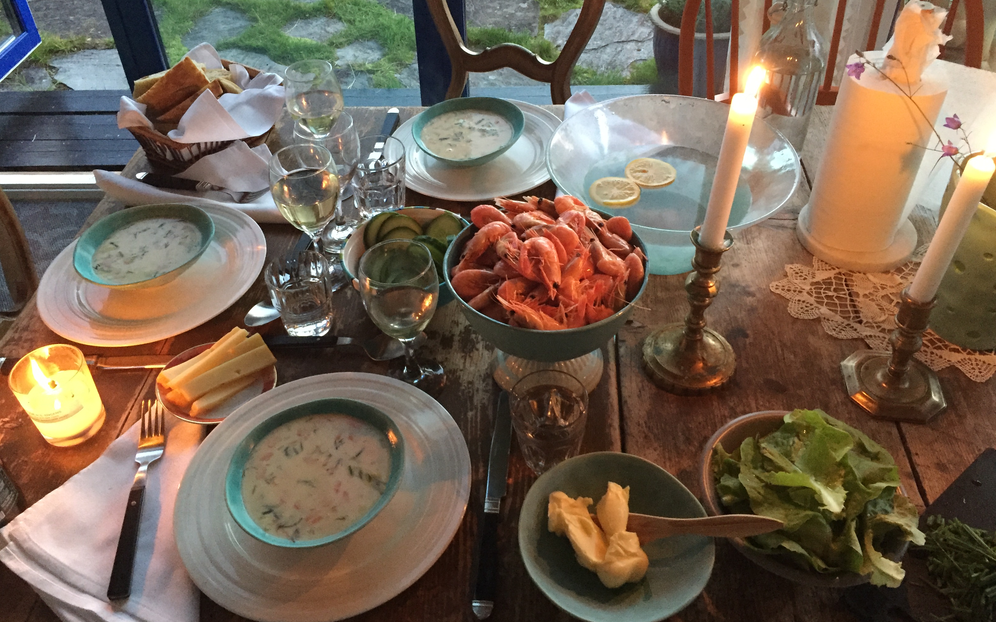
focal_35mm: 31
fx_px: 841
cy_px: 257
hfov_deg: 61.2
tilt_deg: -40.9
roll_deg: +2.3
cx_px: 494
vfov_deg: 40.5
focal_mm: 4.15
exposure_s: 1/17
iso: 320
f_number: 2.2
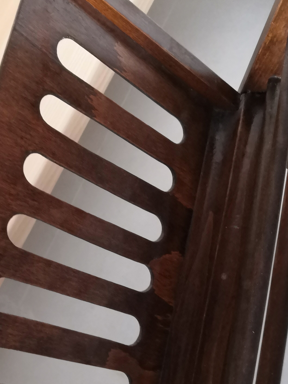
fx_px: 488
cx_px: 83
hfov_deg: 32.4
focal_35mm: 44
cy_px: 240
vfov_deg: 42.6
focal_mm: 3.95
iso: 640
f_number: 1.8
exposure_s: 1/40
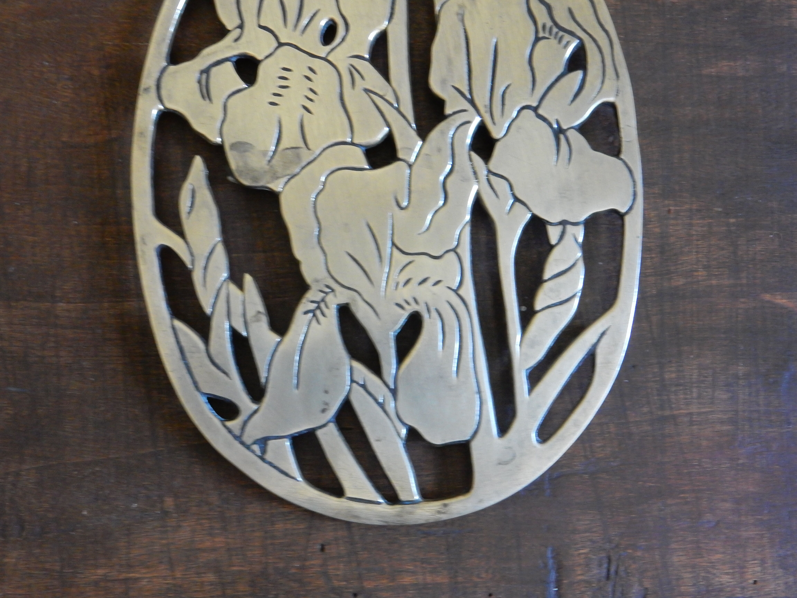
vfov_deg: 28.6
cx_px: 398
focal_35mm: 51
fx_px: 1174
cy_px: 299
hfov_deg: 37.5
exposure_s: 1/8
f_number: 4.5
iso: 640
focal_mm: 9
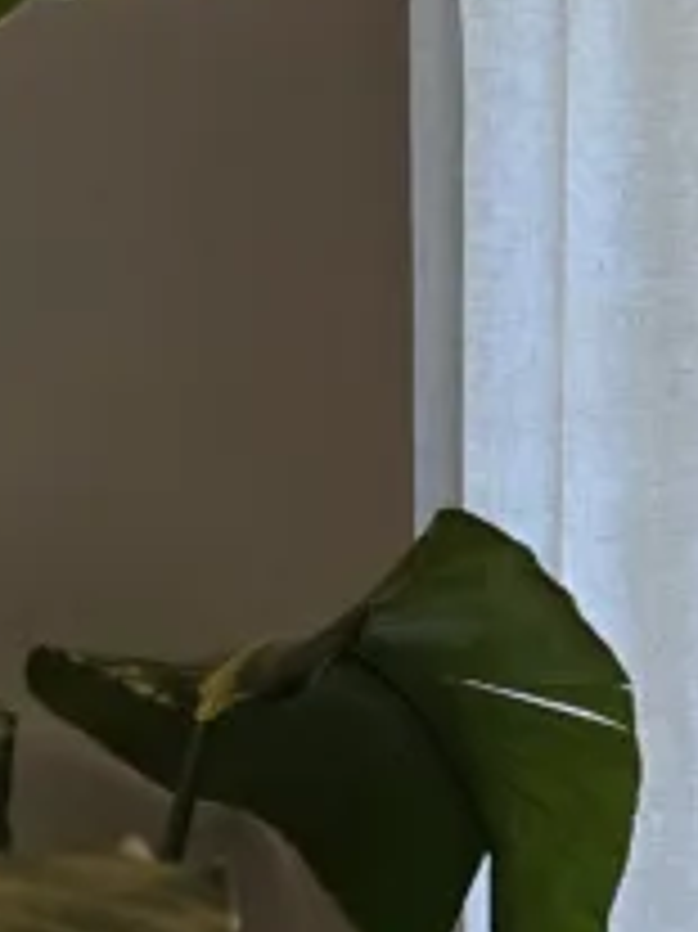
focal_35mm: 114
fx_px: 3068
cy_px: 743
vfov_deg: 17.1
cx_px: 1477
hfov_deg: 11.5
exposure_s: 1/100
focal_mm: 6.3
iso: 80
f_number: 1.7
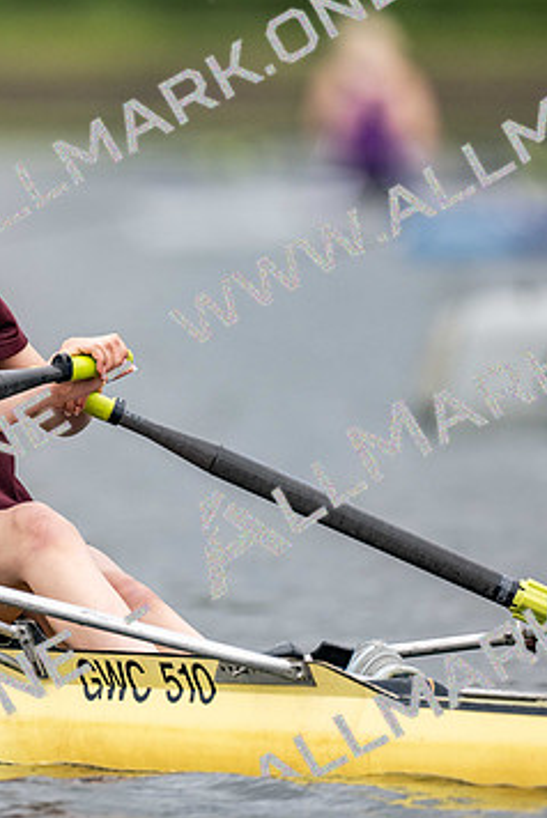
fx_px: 22223
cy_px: 383
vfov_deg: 2.1
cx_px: 2
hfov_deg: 1.4
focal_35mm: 977
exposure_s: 1/2500
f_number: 4
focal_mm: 600
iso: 560
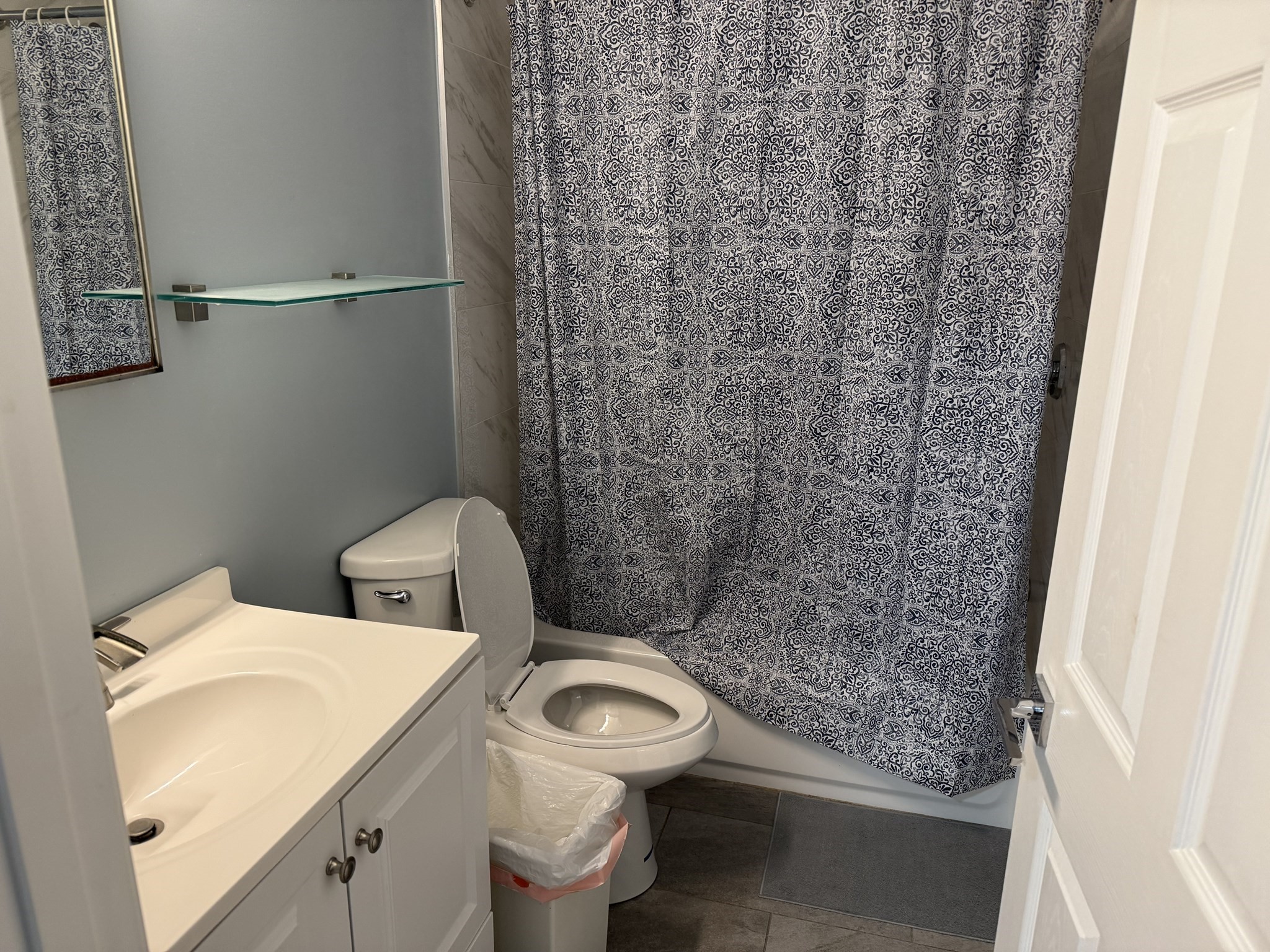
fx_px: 881
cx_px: 635
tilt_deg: -14.8
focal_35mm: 24
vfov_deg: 56.8
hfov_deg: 71.6
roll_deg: -1.2
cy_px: 476
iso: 160
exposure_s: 1/60
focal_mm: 6.76
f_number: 1.78
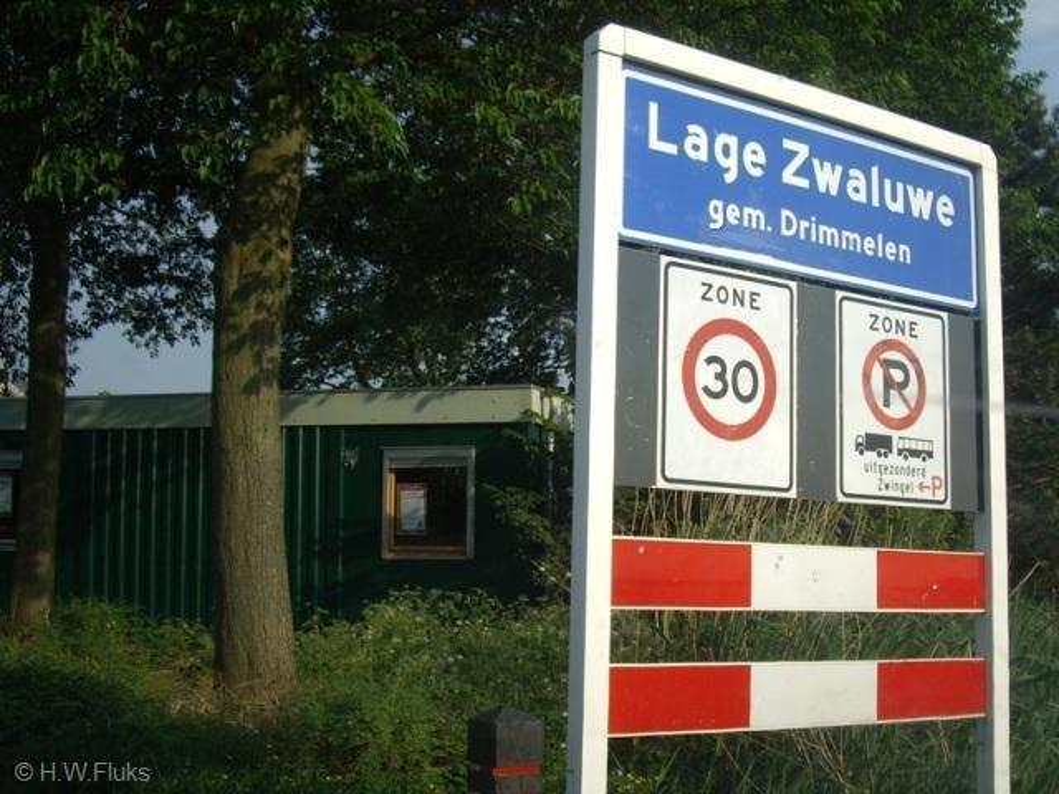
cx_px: 530
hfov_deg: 49.0
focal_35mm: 38
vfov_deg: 37.7
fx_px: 1163
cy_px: 397
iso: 64
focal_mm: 7.9
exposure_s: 1/640
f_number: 2.8
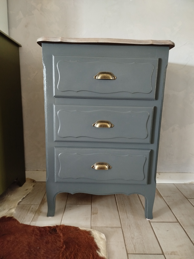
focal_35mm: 24
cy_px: 130
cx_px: 97
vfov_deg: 71.6
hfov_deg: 56.8
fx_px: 179
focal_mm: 5.31
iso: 640
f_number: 1.7
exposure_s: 1/17
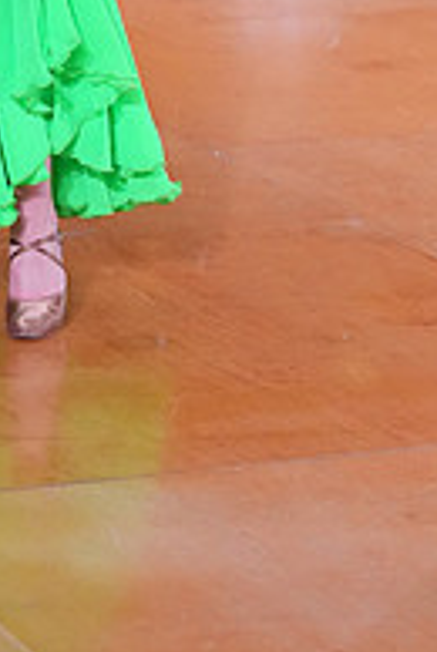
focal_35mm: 209
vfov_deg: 9.6
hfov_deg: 6.6
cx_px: 213
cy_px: -245
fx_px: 3792
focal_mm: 70
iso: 6400
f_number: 3.5
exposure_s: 1/500
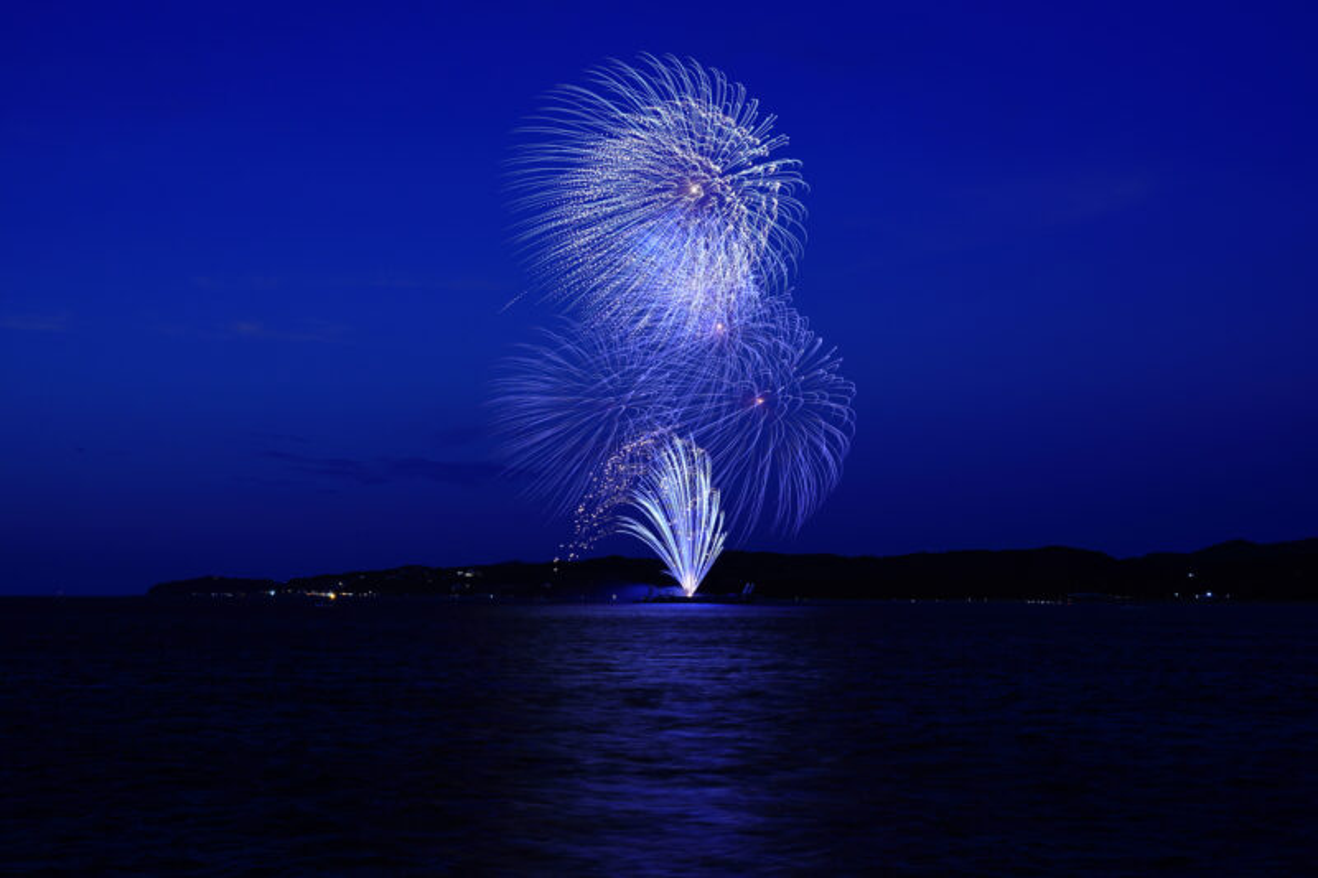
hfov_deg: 39.6
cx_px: 659
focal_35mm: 50
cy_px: 439
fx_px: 1830
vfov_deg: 27.0
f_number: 11
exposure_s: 1/30
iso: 100
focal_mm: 50
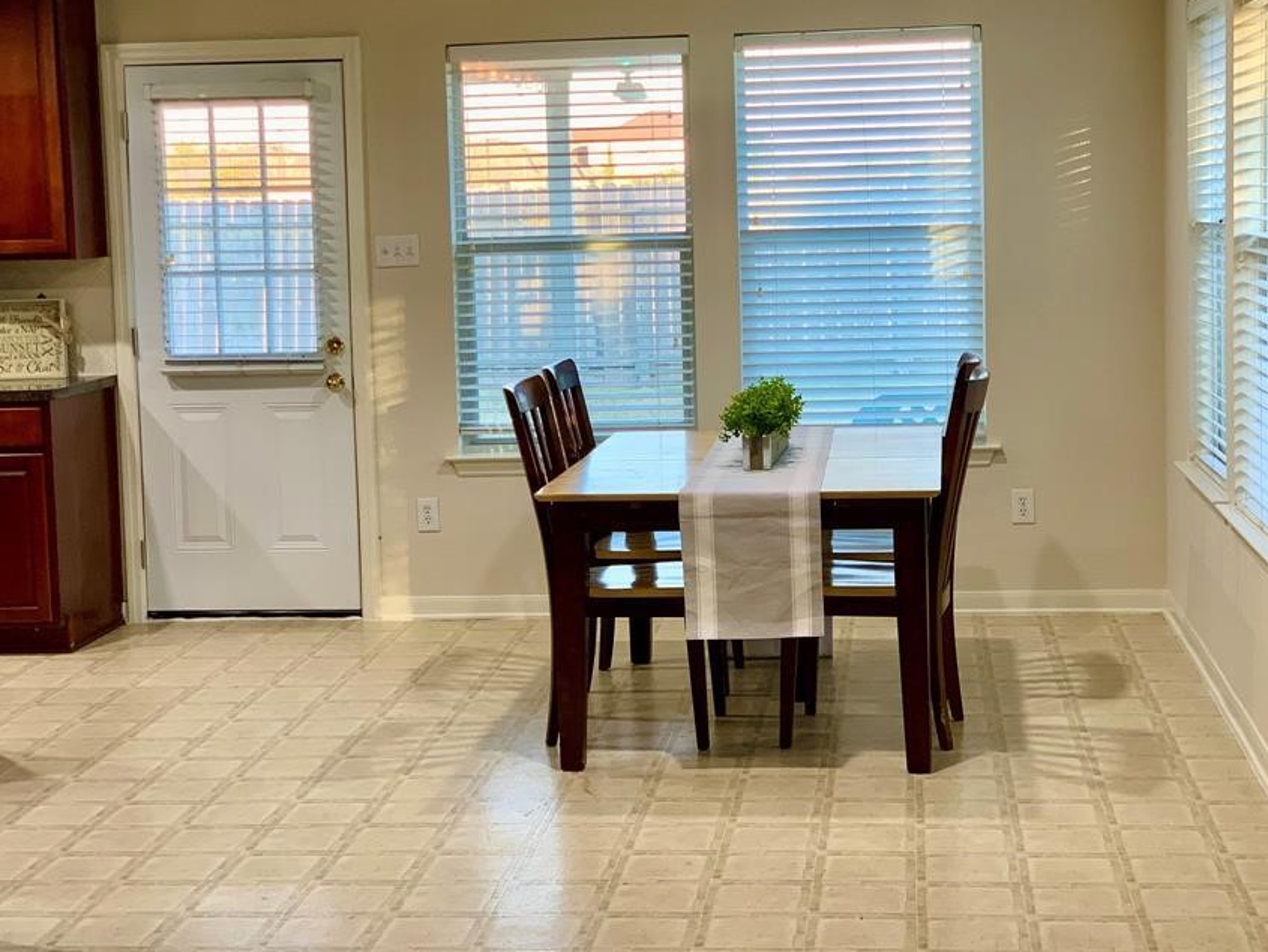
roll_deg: +1.3
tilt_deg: -4.3
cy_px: 377
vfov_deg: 23.3
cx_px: 671
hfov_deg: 30.7
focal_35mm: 63
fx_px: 2308
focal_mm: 6
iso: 64
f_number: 2.4
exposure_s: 1/60
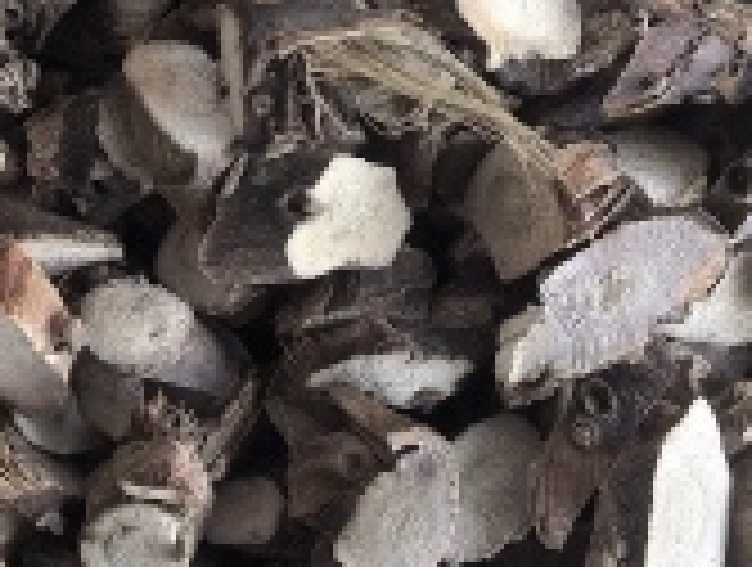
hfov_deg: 15.1
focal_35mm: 129
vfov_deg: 11.5
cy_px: 216
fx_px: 2808
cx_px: 86
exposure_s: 1/100
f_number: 2
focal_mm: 5.75
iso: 200
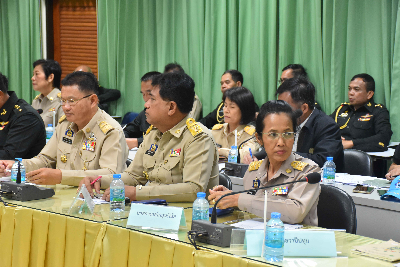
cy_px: 134
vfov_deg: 18.2
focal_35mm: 75
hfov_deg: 27.0
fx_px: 833
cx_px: 200
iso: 1250
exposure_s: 1/60
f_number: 4.8
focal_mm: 50
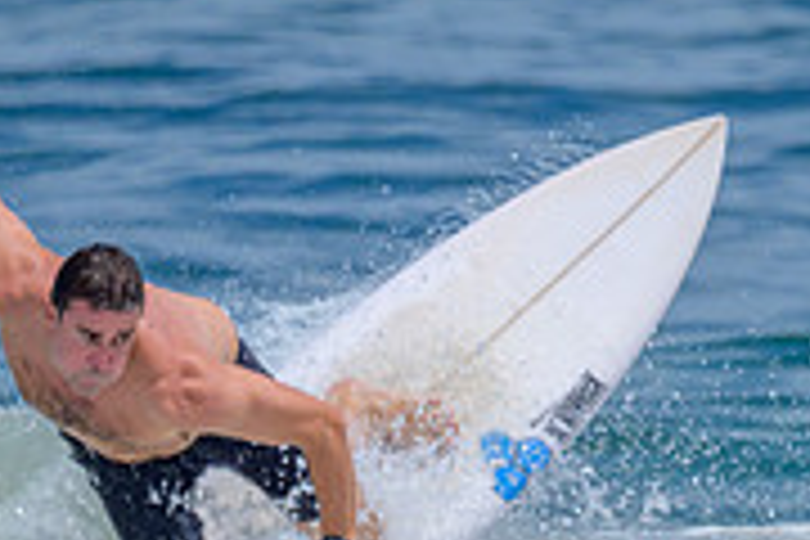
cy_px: 650
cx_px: 545
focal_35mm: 3525
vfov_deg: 0.4
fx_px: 79306
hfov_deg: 0.6
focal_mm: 800
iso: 180
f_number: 6.3
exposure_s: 1/2500
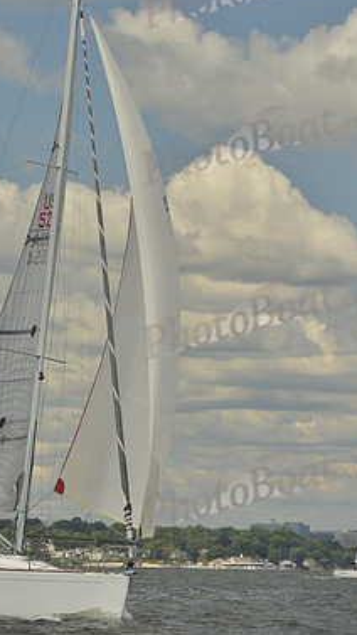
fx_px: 4208
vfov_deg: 8.6
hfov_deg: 4.9
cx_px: 56
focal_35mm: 250
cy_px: 253
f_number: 6.3
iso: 200
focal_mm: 155
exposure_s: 1/640
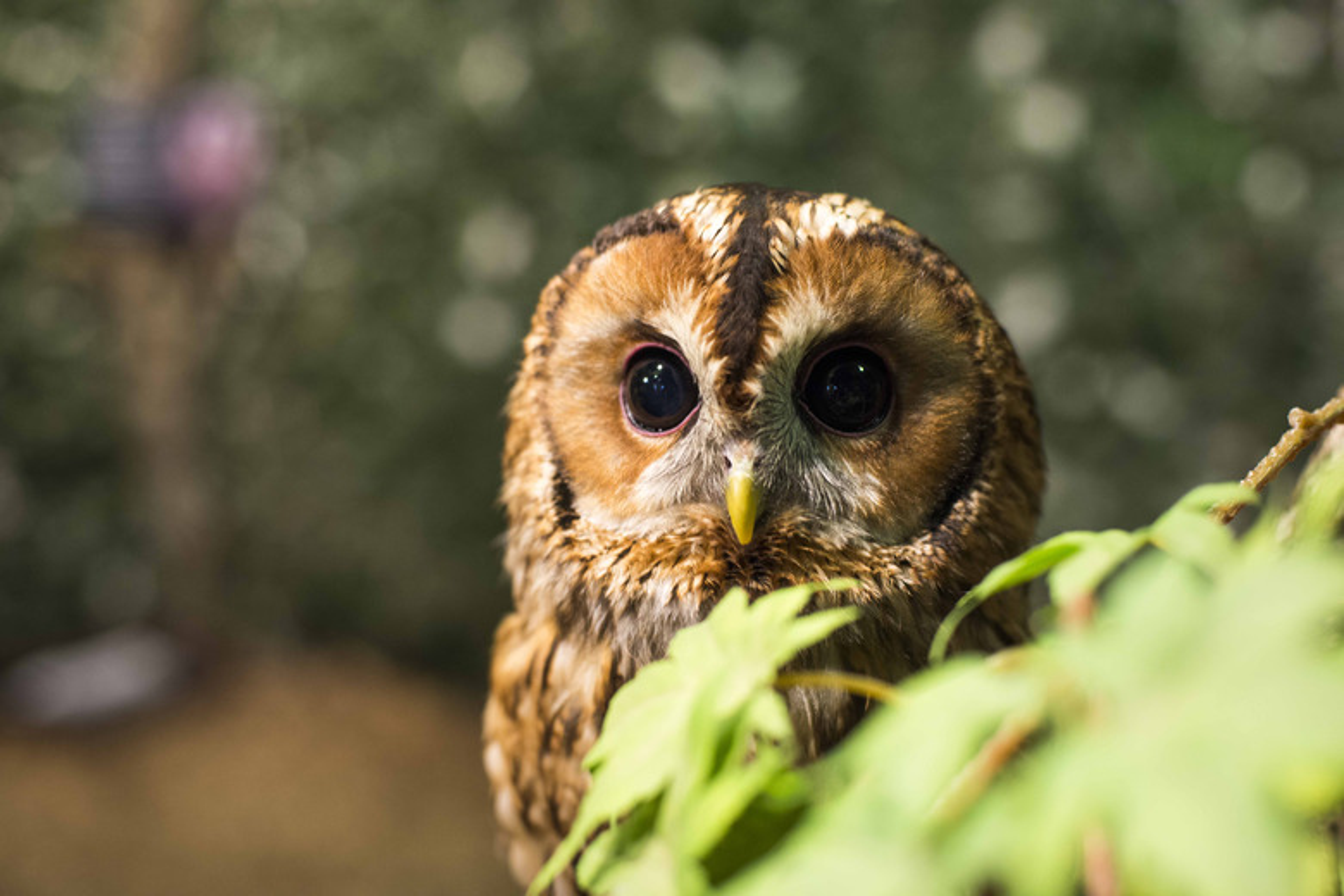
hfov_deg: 39.6
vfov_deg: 27.0
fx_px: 1867
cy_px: 448
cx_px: 672
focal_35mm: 50
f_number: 3.5
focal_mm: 50
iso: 2000
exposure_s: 1/60
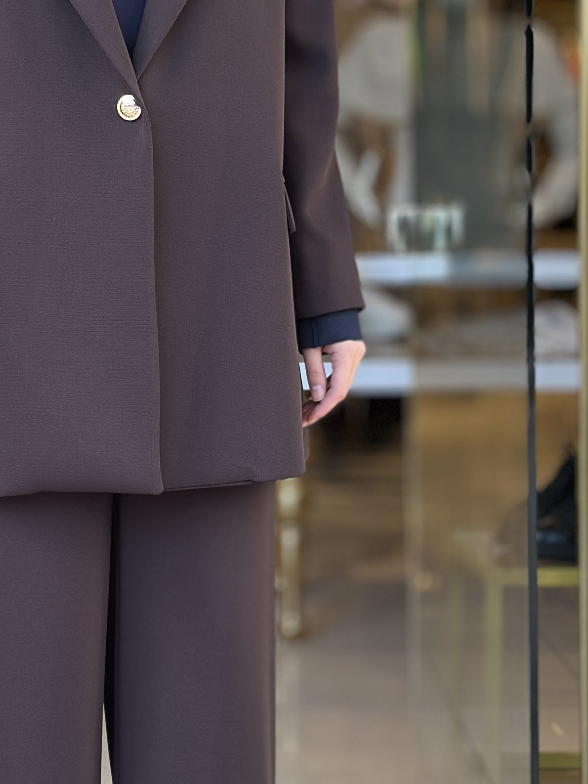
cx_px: 144
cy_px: 207
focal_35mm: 122
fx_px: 2762
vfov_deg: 16.1
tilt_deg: -2.5
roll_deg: -0.1
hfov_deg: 12.1
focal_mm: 6.86
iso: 125
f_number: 1.78
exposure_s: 1/127
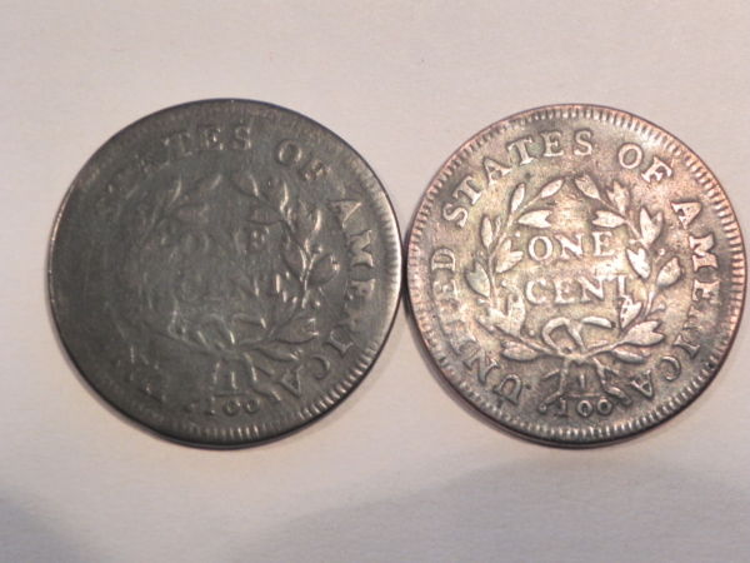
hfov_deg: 23.0
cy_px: 282
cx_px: 375
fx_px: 1842
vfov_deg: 17.4
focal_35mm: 85
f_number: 5.6
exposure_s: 1/27.3
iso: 210
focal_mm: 15.1
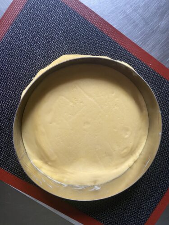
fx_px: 169
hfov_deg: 53.1
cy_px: 112
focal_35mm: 26
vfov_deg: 67.3
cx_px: 84
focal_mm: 4.25
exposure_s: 1/60
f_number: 1.8
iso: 320
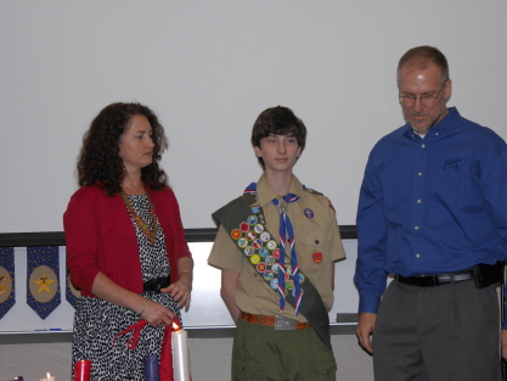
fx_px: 1172
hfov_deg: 24.4
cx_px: 254
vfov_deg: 18.4
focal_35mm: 80
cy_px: 190
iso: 200
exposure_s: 1/125
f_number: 4.7
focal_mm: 40
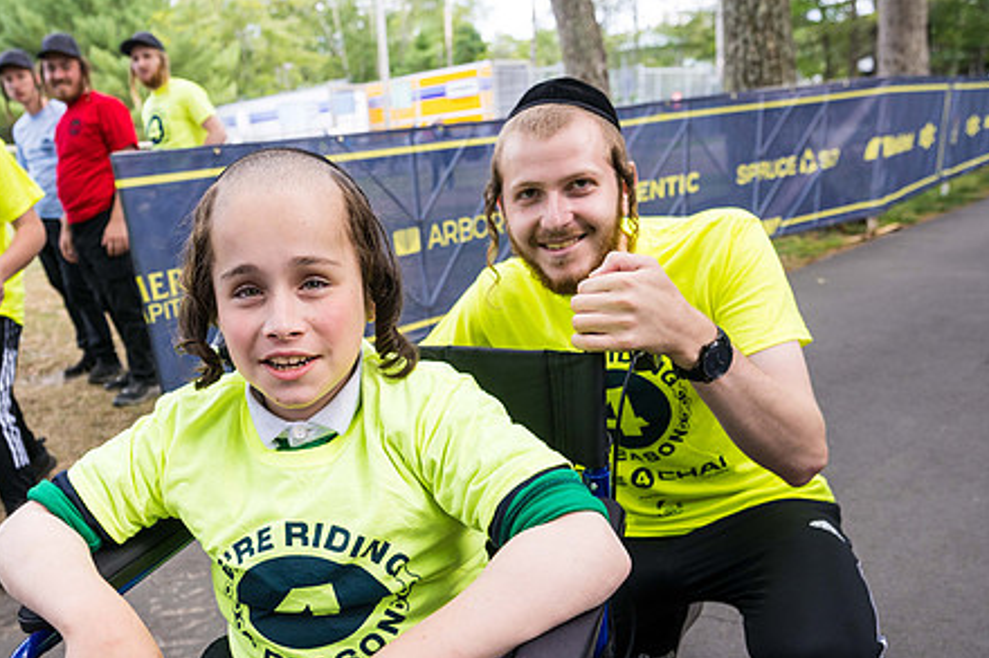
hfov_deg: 63.1
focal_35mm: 29
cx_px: 391
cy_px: 432
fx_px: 796
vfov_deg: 44.4
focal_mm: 22
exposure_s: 1/500
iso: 400
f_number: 4
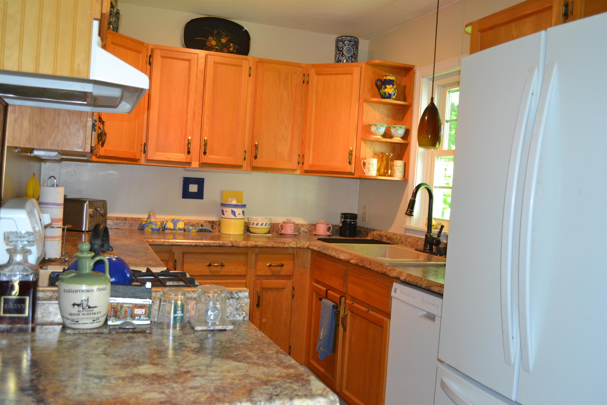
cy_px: 202
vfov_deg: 40.0
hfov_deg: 57.2
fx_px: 556
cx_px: 304
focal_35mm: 33
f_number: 4
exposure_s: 1/60
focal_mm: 22
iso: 1000
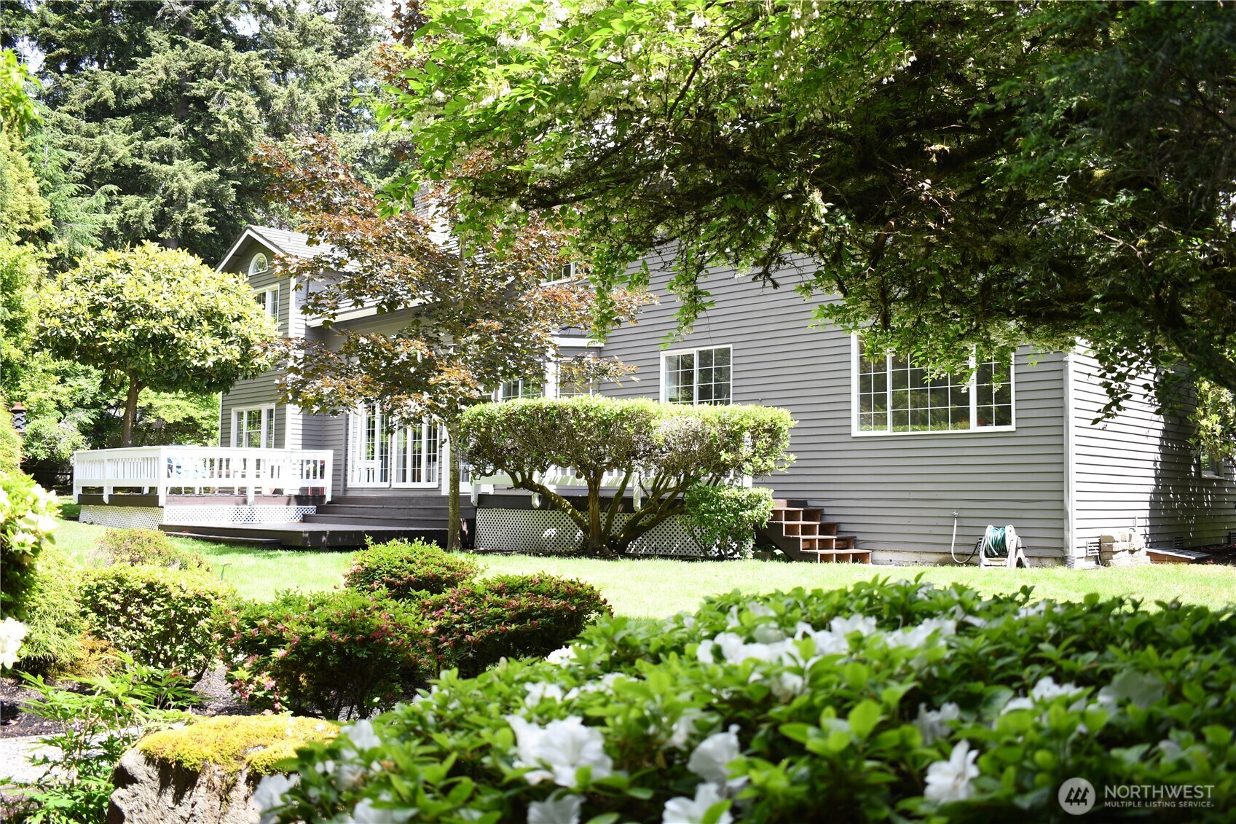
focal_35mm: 31
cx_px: 618
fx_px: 1064
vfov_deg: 42.3
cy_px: 412
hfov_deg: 60.3
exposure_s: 1/125
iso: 100
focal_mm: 21
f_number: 3.8
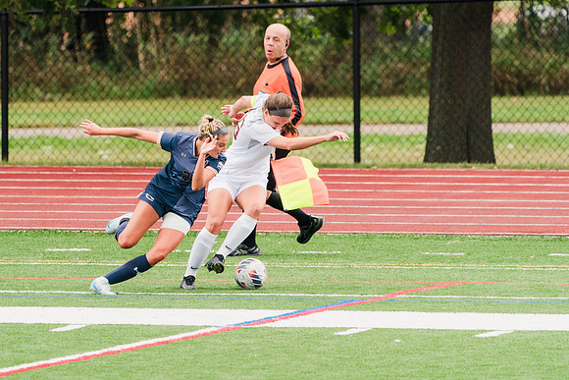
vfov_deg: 1.7
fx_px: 12759
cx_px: 215
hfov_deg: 2.6
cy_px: 158
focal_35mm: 807
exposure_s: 1/1600
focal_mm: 600
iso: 1600
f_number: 6.3
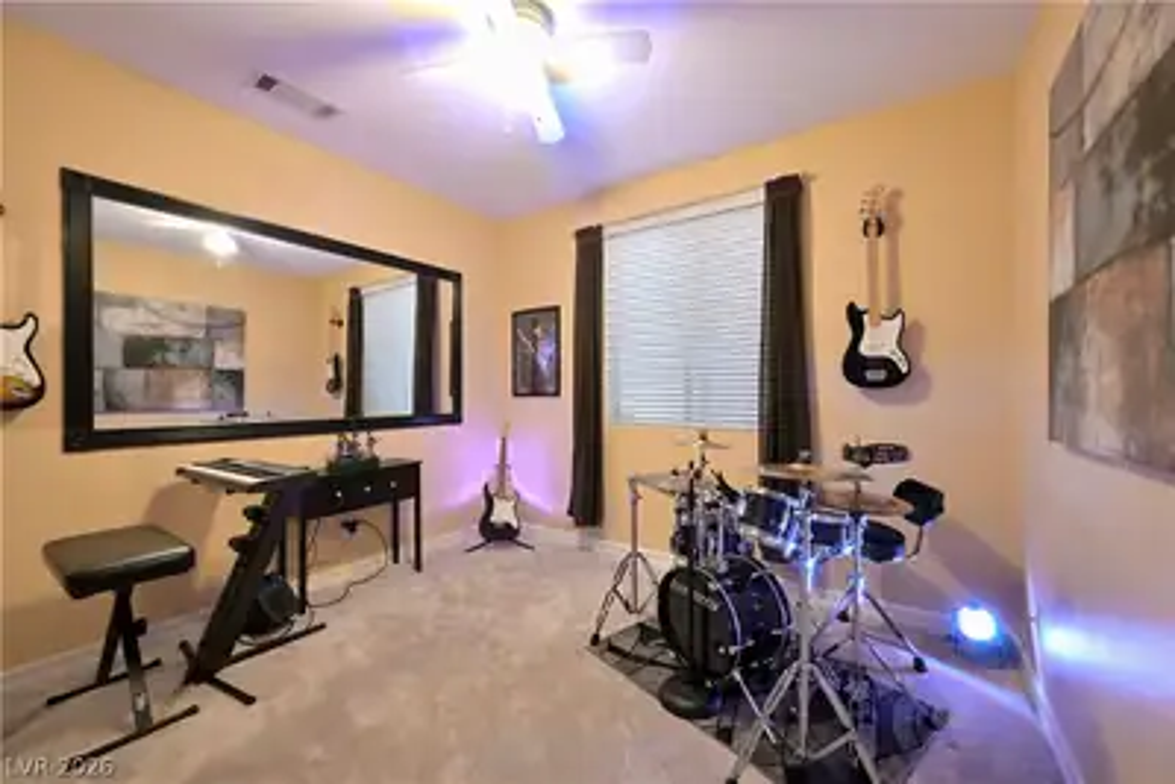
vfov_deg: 81.3
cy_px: 392
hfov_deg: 104.2
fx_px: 457
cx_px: 588
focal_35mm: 14
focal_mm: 14
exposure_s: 1/4
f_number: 8
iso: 500
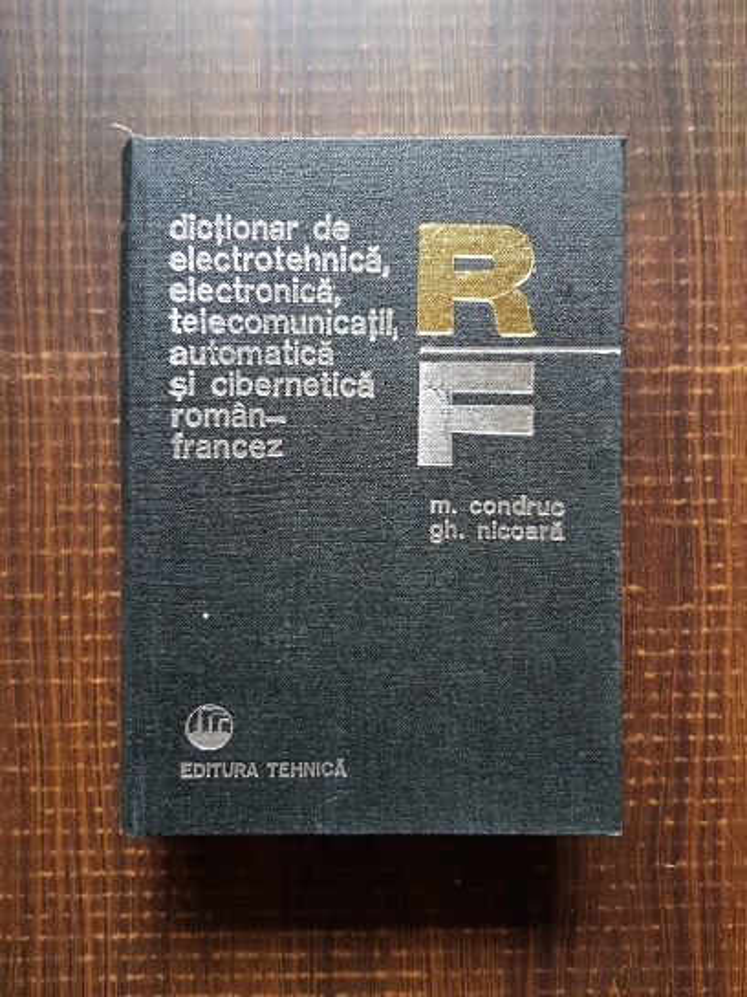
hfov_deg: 53.1
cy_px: 498
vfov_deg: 67.3
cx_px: 374
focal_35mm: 26
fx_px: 748
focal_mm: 4.3
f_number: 1.7
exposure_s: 1/10
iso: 250
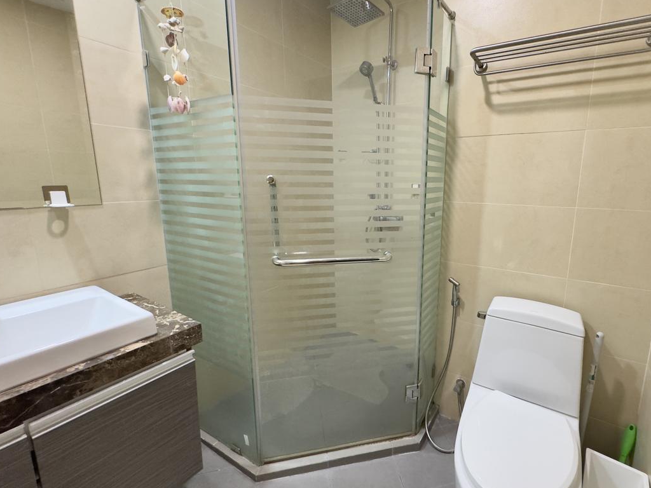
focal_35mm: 17
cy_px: 239
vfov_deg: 74.7
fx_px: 320
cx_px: 379
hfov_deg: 90.3
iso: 800
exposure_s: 1/50
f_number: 2.2
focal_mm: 2.22
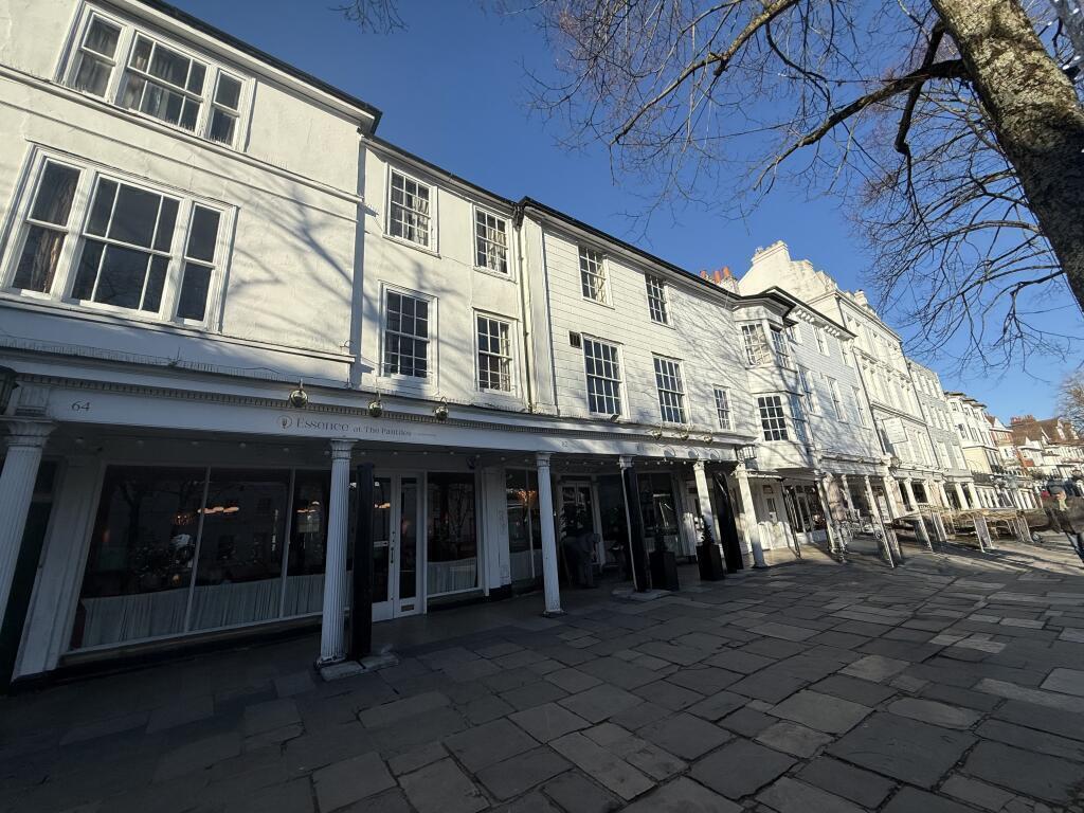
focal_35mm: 14
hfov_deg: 102.1
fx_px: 438
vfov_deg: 85.7
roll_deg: +4.6
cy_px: 406
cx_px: 542
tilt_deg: +16.3
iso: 50
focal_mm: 2.22
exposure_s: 1/2092
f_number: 2.2
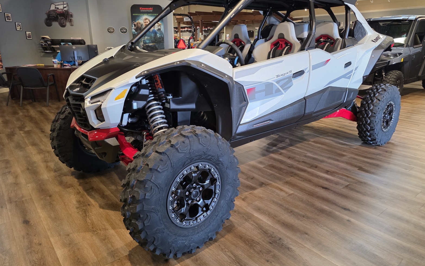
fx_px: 290
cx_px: 217
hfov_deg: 72.5
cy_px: 125
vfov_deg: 49.3
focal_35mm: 25
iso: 500
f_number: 1.7
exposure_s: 1/120
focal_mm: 6.3
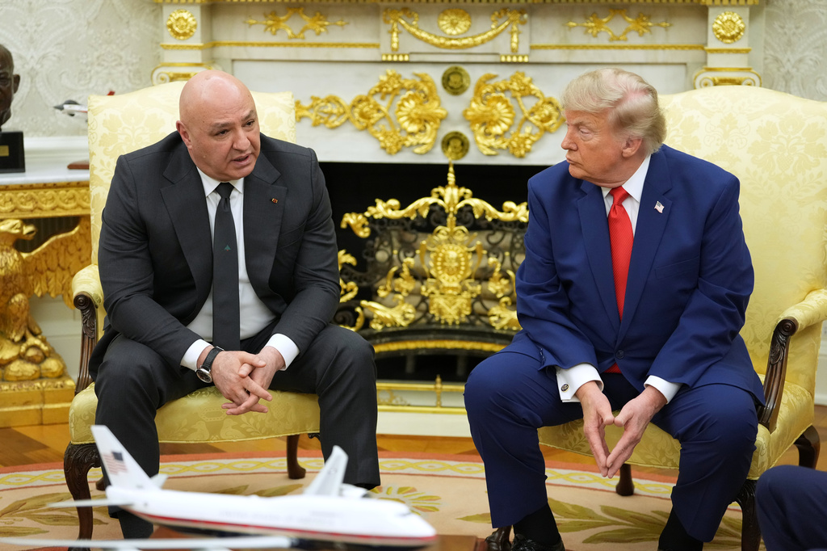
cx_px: 414
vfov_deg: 19.4
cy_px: 276
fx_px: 1607
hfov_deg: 28.9
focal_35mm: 70
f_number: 2.8
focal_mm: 70
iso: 3200
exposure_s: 1/500
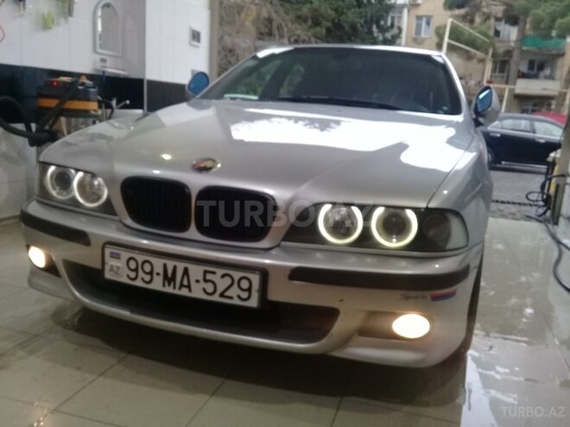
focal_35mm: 31
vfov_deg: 45.4
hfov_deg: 58.4
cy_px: 214
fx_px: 510
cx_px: 285
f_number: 2.2
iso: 100
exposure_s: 1/33
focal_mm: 3.3
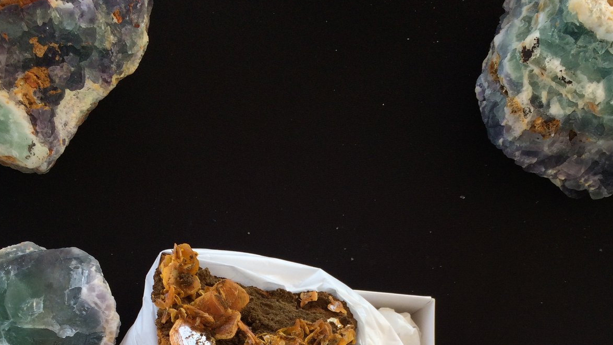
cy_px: 403
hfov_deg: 47.4
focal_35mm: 43
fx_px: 699
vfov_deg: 25.2
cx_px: 305
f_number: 2.2
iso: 32
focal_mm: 4.15
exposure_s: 1/604
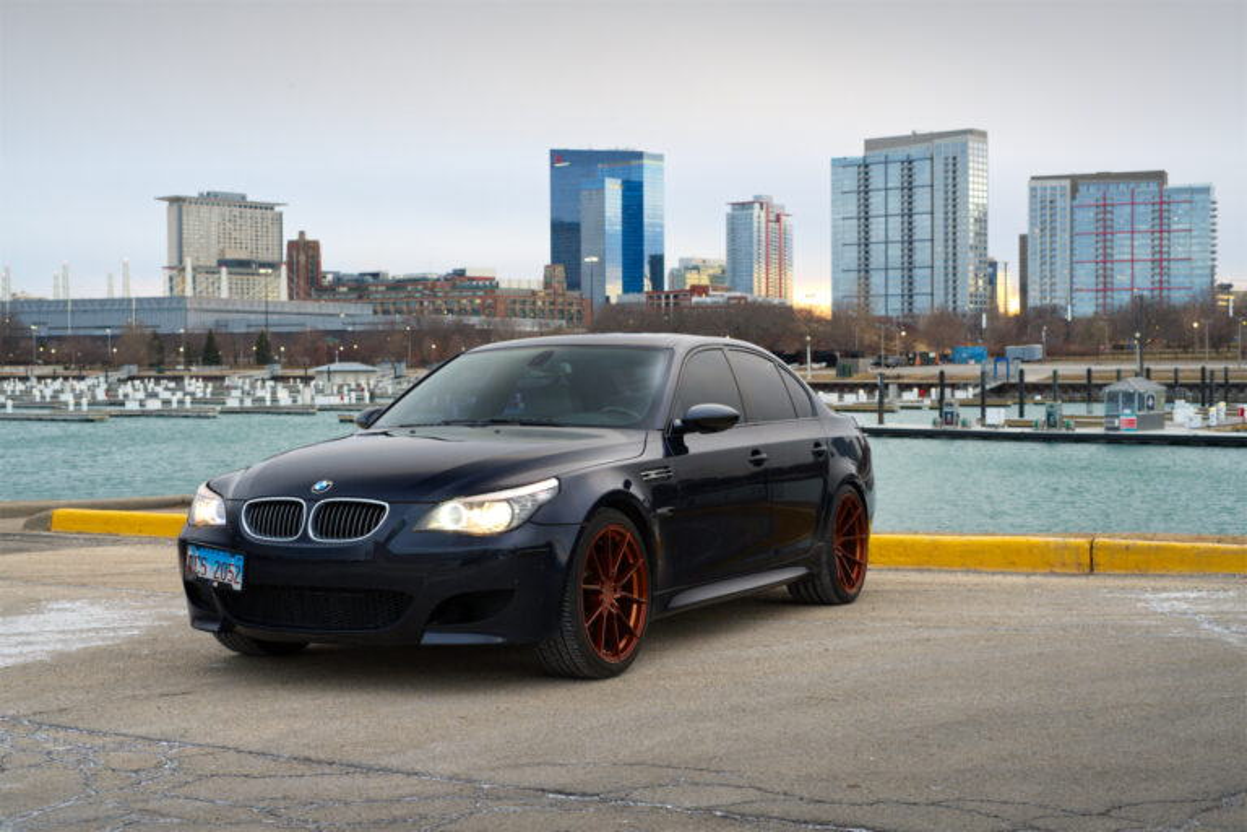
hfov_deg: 39.6
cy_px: 416
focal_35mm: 50
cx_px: 624
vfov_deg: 27.0
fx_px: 1732
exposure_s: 1/40
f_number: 5.6
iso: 800
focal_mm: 50
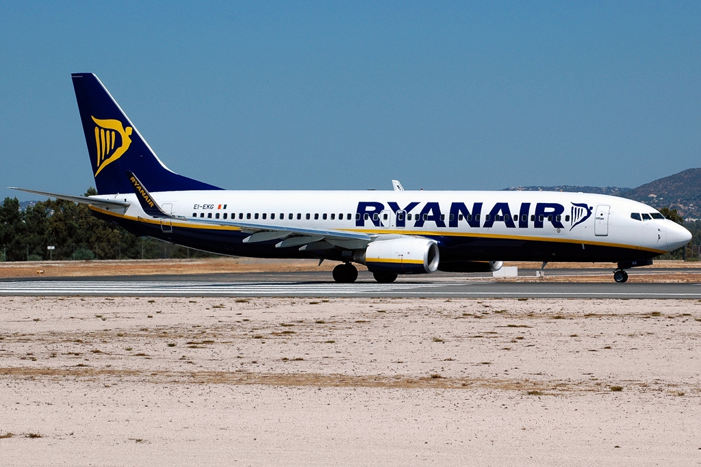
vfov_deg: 8.3
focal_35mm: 165
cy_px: 234
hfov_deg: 12.5
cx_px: 350
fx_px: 3213
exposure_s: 1/1250
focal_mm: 110
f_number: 9
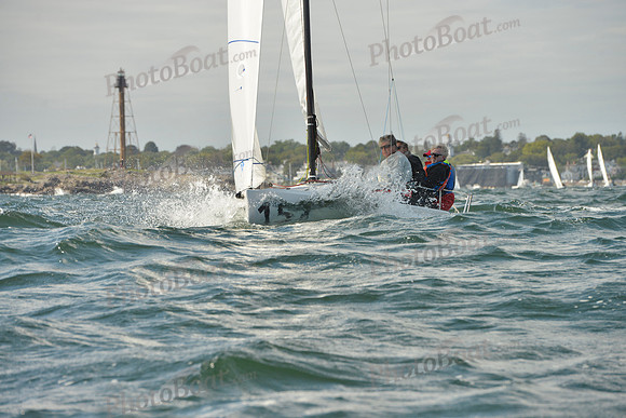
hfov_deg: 10.8
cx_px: 313
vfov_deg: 7.2
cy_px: 209
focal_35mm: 190
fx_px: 3305
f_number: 8
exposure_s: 1/1600
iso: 400
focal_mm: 190
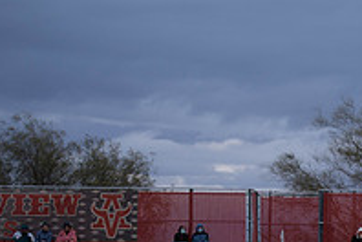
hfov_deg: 7.1
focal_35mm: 287
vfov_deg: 4.8
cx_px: 421
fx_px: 2886
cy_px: 353
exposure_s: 1/200
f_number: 2.8
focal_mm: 98
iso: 360
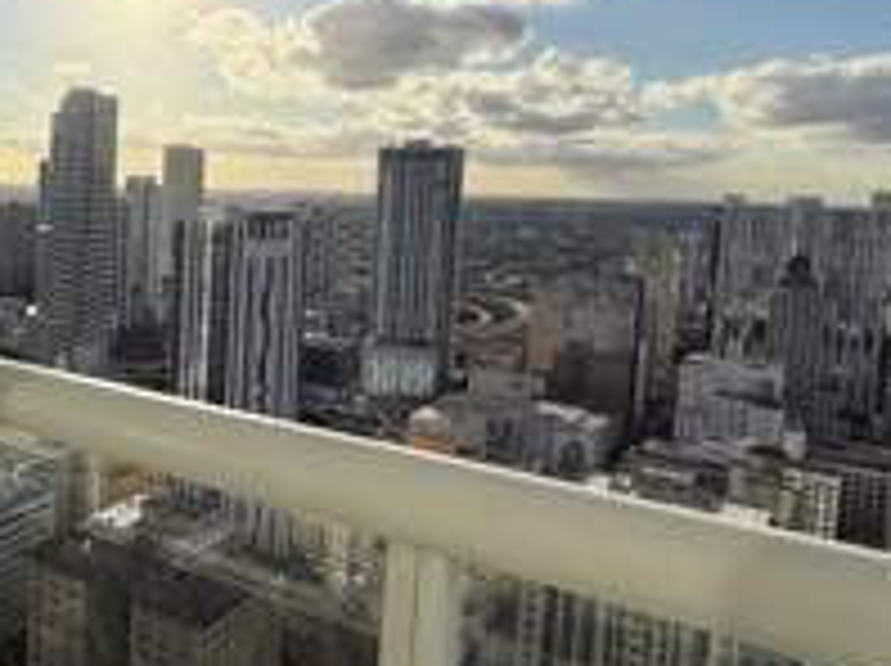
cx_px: -18
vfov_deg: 41.3
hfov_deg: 44.9
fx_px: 874
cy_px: 238
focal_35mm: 34
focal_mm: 2.22
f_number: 2.2
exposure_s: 1/6173
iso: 50
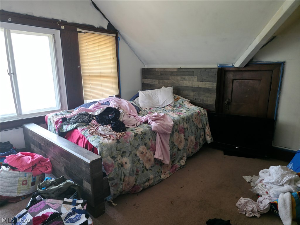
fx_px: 199
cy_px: 112
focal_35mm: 23
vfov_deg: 58.9
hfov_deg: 73.9
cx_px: 150
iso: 200
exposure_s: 1/180
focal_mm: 6.3
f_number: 1.7
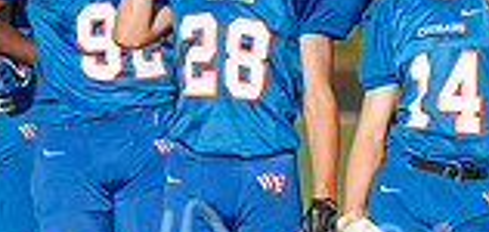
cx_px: 337
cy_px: -189
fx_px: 21066
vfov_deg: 0.6
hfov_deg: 1.3
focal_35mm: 1684
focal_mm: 400
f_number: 5.6
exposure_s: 1/6400
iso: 800
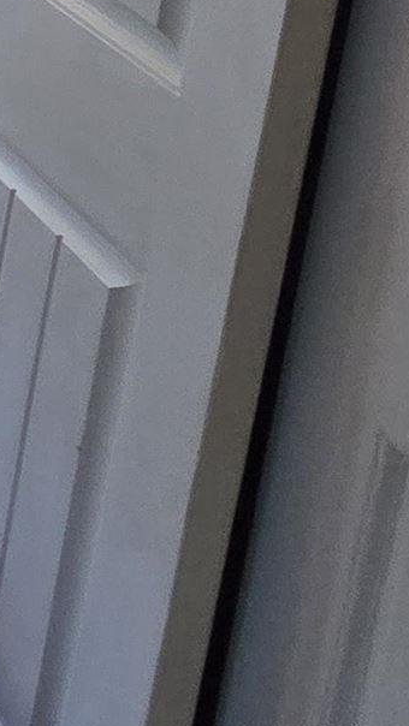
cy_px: -364
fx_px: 1387
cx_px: -1142
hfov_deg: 8.7
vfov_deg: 23.5
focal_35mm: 72
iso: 200
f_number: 2.2
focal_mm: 2.2
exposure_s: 1/60
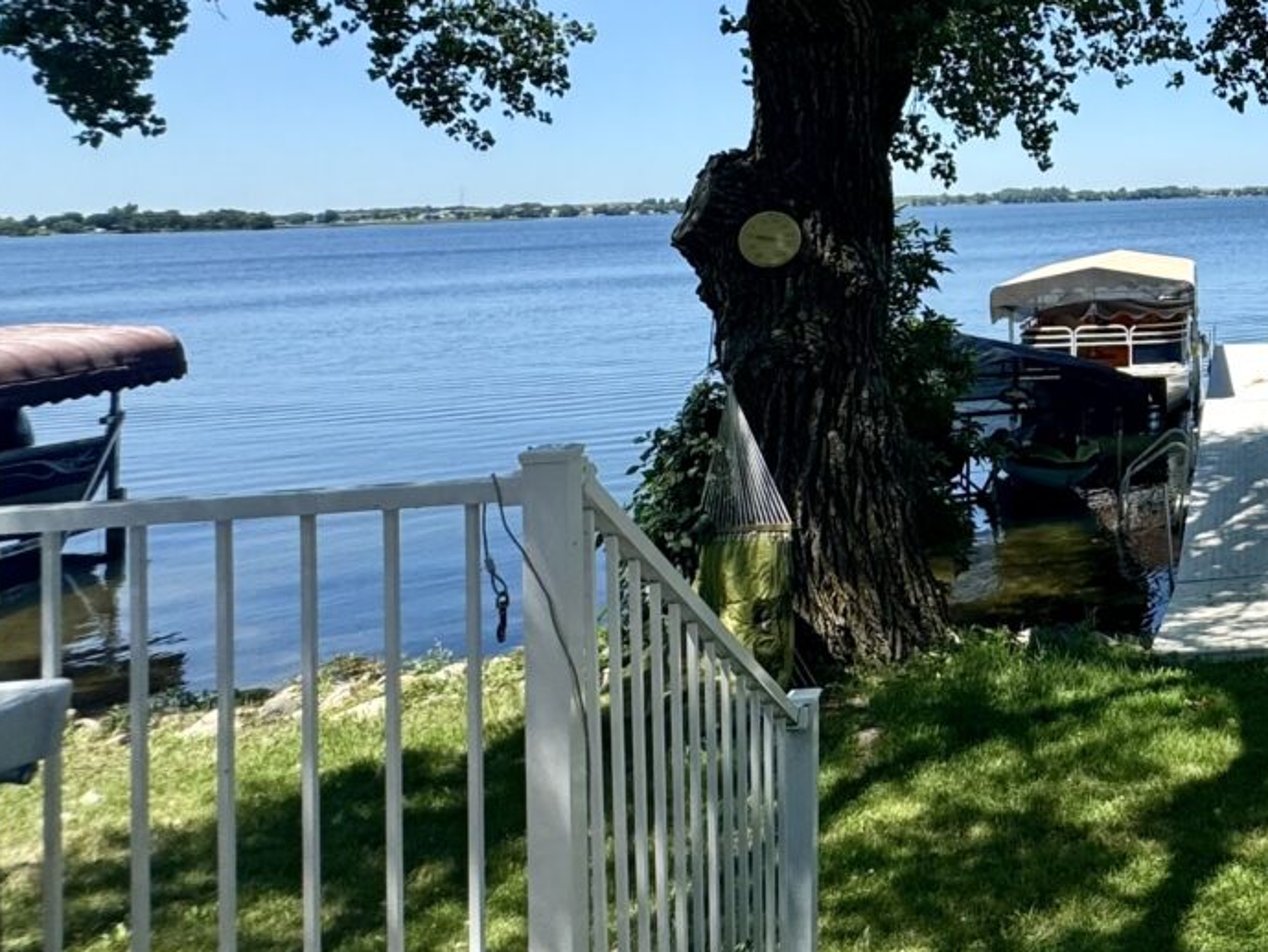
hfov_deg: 38.5
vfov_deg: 35.1
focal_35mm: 39
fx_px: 1429
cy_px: 133
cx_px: 1434
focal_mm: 2.22
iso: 50
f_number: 2.2
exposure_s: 1/1277
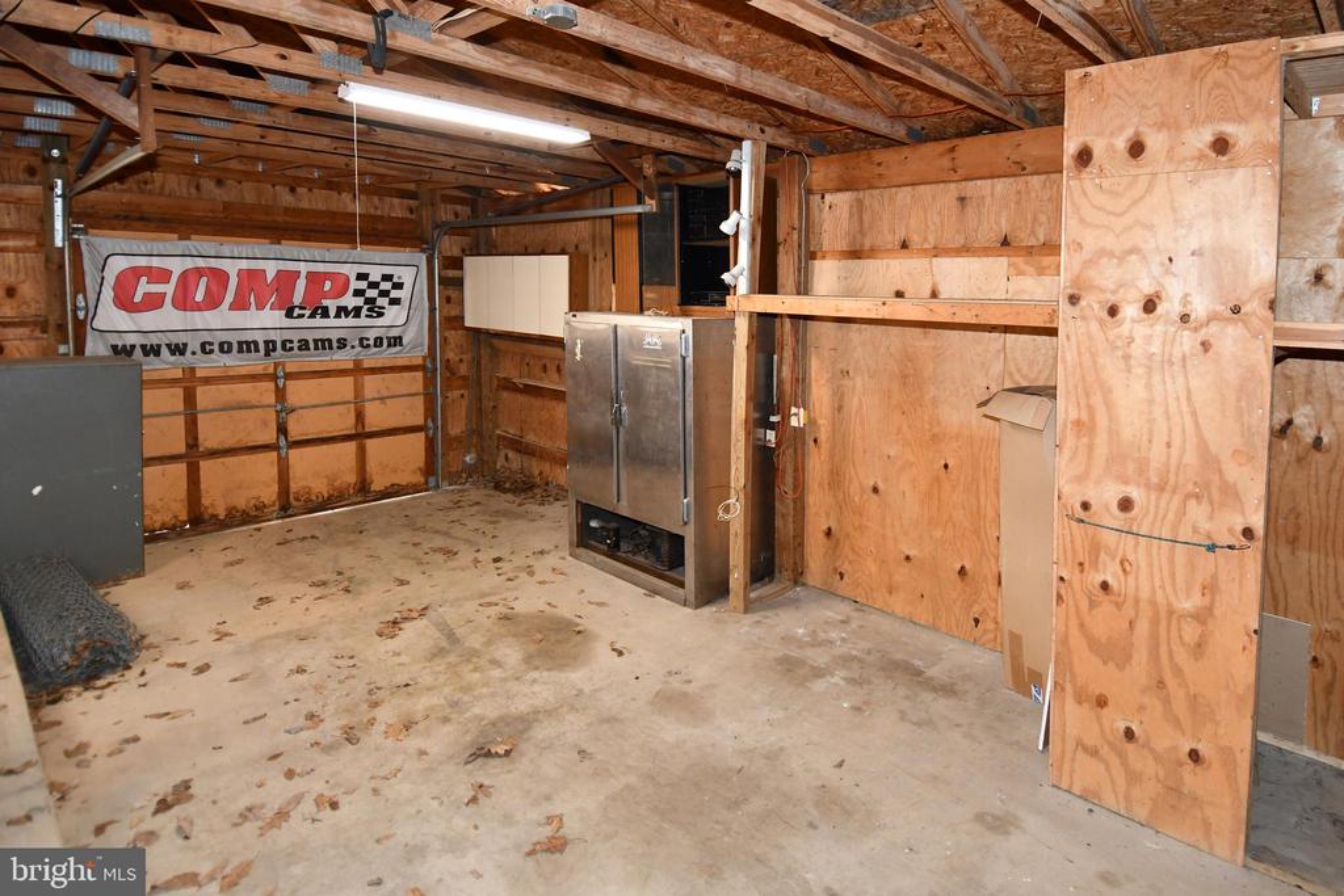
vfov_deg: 67.4
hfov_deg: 90.0
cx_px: 672
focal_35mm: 18
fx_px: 672
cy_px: 448
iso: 1100
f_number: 4
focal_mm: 12
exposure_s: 1/60
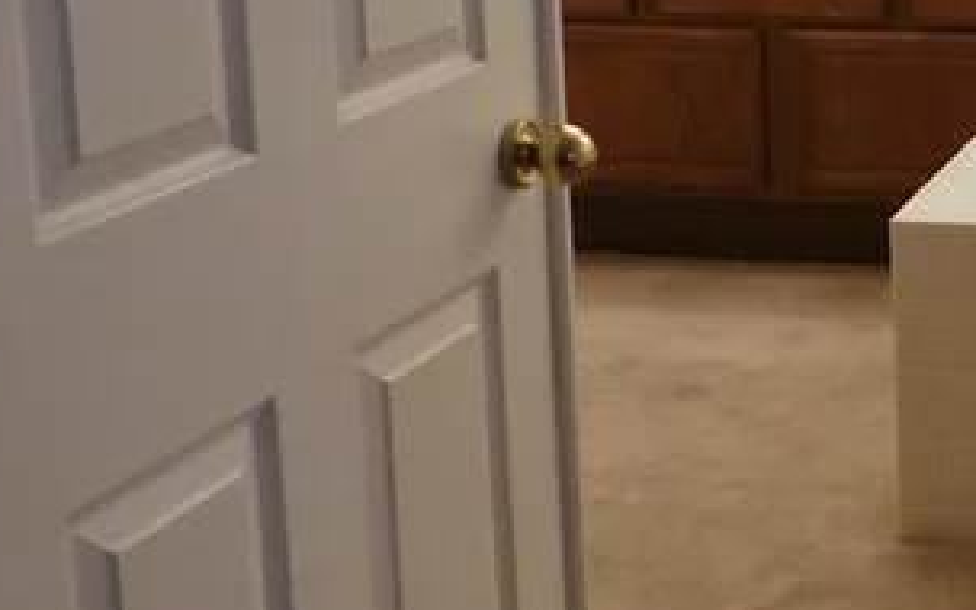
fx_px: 2181
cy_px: -10
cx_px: 1390
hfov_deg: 21.8
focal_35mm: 82
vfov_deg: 15.6
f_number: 3
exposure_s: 1/30
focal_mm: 4
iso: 200
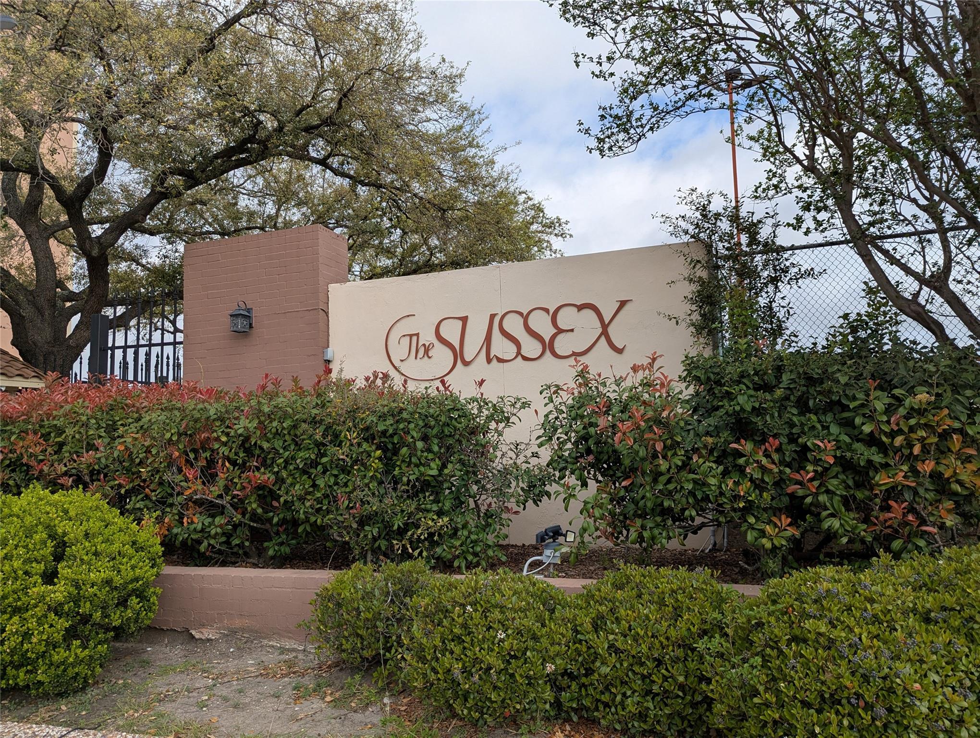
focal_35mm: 24
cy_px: 369
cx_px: 490
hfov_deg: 71.5
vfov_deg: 56.9
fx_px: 680
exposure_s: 1/1825
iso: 49
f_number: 1.85
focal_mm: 6.81
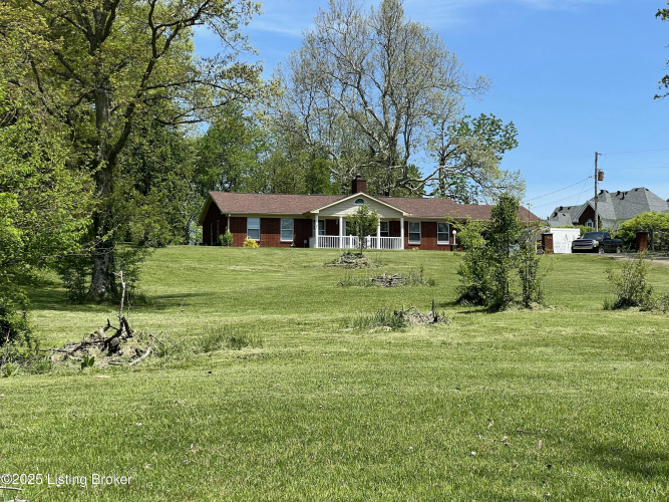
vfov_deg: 19.1
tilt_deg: +4.6
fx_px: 1488
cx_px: 334
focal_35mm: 77
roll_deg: +1.0
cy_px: 251
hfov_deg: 25.3
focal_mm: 9
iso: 32
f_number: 2.8
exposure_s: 1/615
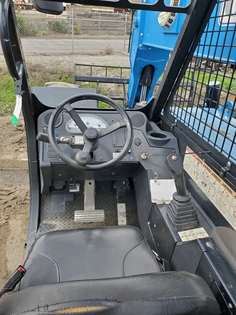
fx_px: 236
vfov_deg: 67.3
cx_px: 118
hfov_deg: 53.1
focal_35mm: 26
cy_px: 158
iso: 50
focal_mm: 4.3
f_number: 2.4
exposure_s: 1/179
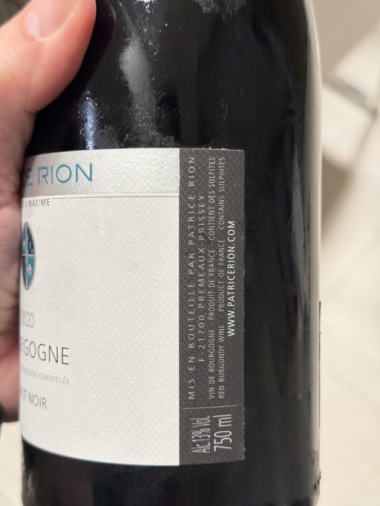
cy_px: 253
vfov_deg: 39.7
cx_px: 190
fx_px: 703
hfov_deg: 30.3
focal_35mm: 48
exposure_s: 1/60
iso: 250
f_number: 1.78
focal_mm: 6.76
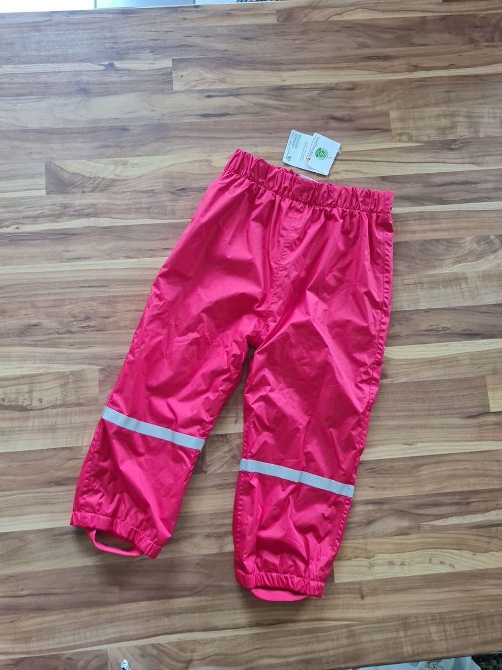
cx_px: 251
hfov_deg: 53.0
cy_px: 335
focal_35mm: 26
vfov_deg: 67.3
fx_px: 503
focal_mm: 5.4
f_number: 1.8
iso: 160
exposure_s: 1/50
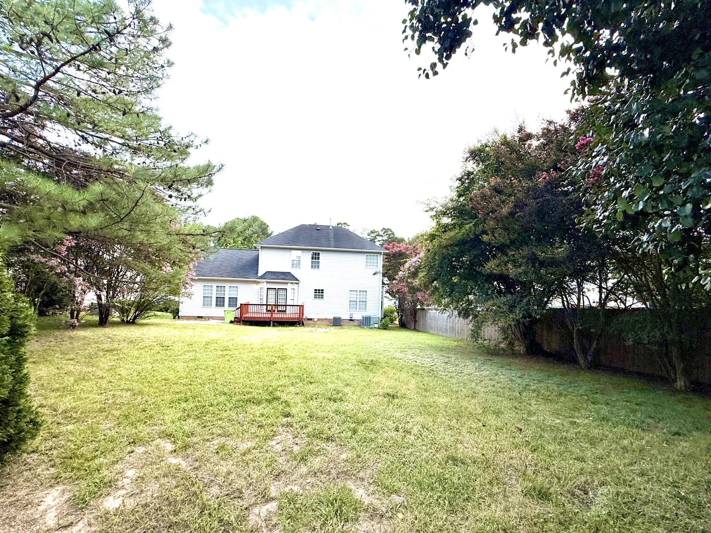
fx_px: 308
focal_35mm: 15
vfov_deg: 81.7
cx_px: 357
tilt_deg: +0.8
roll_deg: -2.2
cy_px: 281
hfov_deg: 98.2
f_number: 2.2
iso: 50
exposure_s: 1/451
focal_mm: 2.22
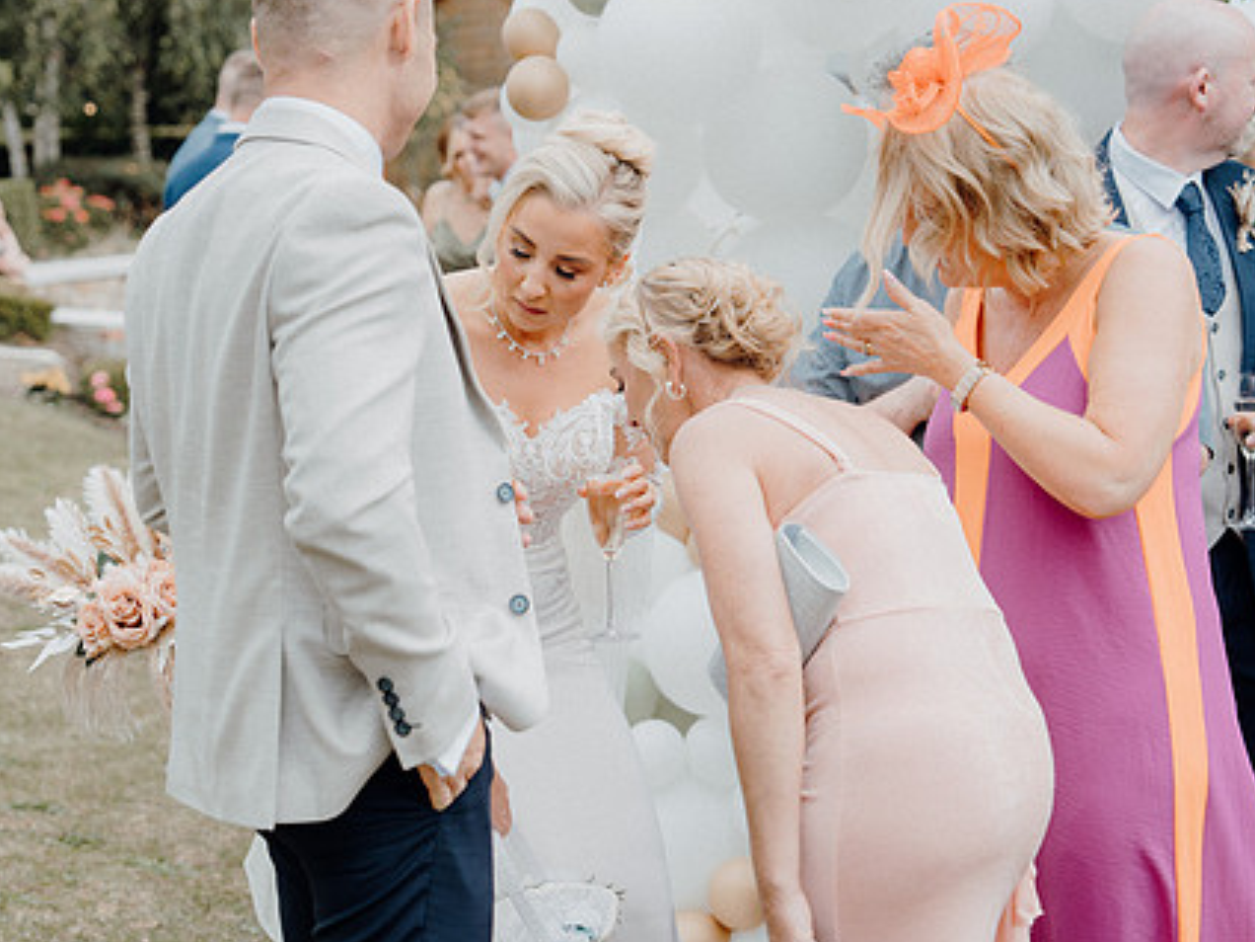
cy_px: 529
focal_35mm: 79
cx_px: 633
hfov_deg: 24.7
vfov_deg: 18.7
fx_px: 2864
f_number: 3.5
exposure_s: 1/500
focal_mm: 60
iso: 125
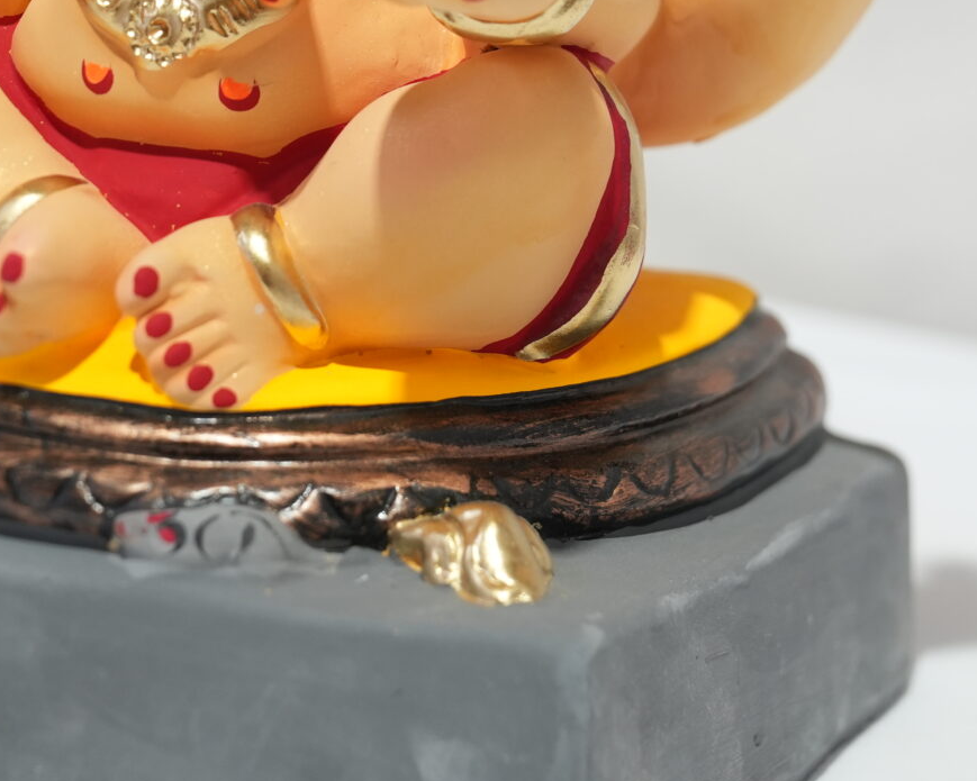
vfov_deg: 11.7
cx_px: 327
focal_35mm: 130
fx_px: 3759
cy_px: -34
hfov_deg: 14.8
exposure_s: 1/200
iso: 800
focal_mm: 47
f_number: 3.5
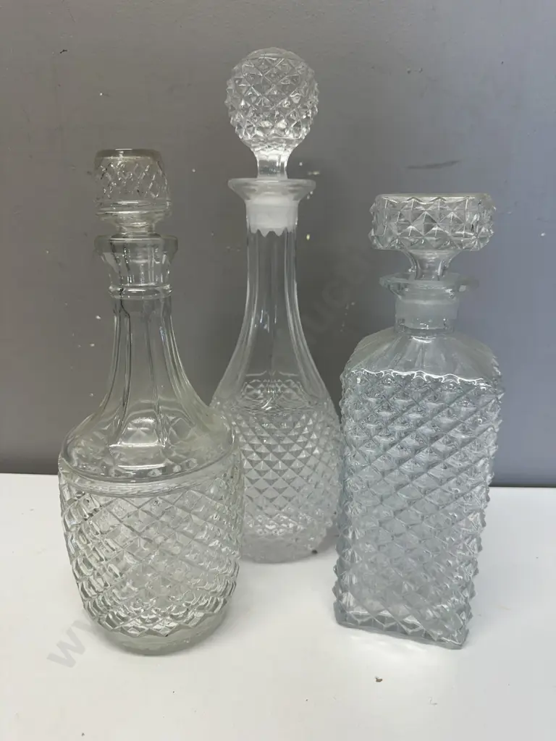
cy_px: 370
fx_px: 514
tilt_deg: -16.9
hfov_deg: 56.8
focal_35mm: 24
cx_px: 278
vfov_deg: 71.6
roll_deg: -0.7
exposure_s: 1/100
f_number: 1.78
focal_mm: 6.86
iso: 80
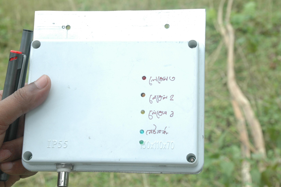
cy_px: 89
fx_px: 717
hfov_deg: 22.2
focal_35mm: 92
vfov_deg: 14.8
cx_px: 142
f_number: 11
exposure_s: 1/125
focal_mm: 58
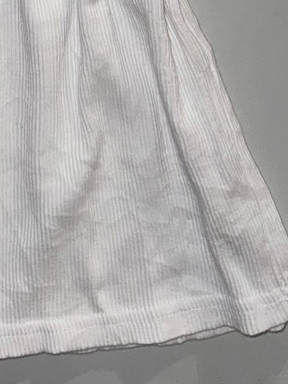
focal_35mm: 79
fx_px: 876
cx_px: -29
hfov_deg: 18.0
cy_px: -215
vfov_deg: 20.6
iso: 64
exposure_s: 1/69
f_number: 1.78
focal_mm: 6.76
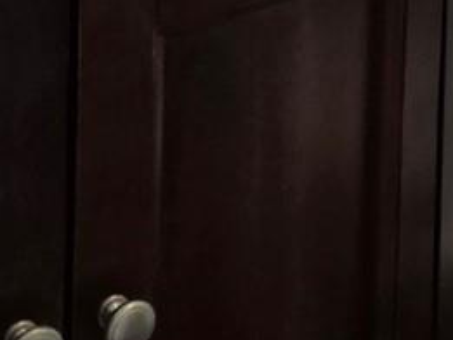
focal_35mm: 141
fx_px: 1846
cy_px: -515
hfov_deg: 12.6
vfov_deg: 9.3
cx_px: 847
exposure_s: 1/120
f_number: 1.8
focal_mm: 5.4
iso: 200
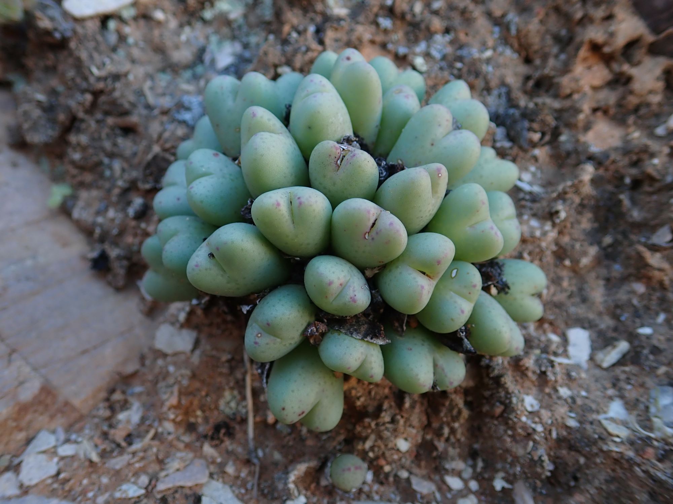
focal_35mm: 30
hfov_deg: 60.0
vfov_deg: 46.8
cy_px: 252
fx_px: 583
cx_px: 336
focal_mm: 5.5
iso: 125
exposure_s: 1/125
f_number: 2.3
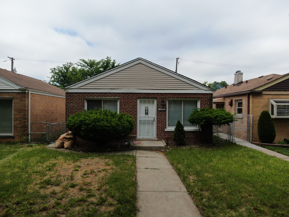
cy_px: 108
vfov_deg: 56.8
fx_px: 200
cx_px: 144
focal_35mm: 24
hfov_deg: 71.6
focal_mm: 4.39
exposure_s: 1/1600
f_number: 2.8
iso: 100
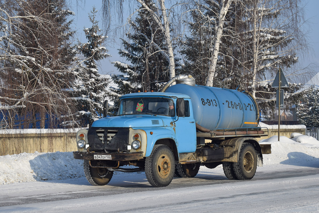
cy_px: 106
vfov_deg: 16.6
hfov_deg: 24.6
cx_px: 160
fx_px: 731
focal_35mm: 82
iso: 100
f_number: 6.3
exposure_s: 1/800
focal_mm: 55
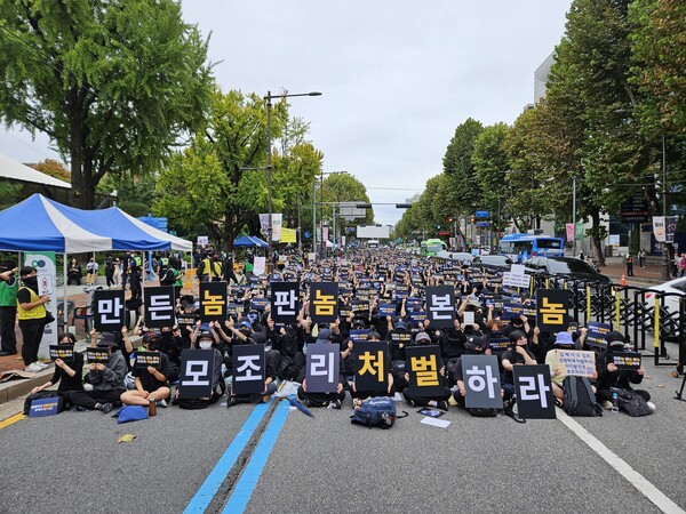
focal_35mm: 23
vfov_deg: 58.9
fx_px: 456
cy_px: 257
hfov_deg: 73.9
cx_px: 343
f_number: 1.8
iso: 25
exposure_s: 1/217
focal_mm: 5.4
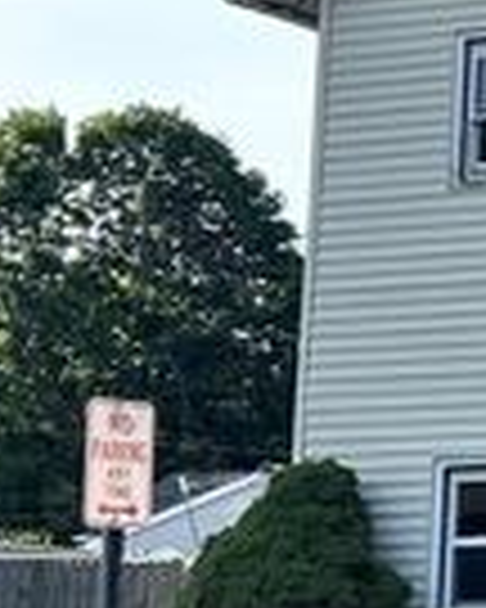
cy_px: 142
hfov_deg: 10.9
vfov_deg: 15.3
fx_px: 2247
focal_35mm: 125
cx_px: 1053
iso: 50
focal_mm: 5.7
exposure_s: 1/1159
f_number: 1.5
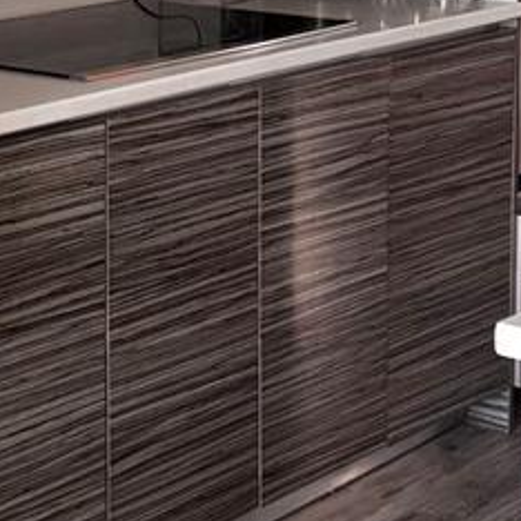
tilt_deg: -7.1
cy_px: 2
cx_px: 127
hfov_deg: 14.7
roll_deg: -1.9
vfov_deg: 14.5
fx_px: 2009
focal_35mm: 118
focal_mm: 5.96
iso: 160
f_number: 1.6
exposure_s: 1/60
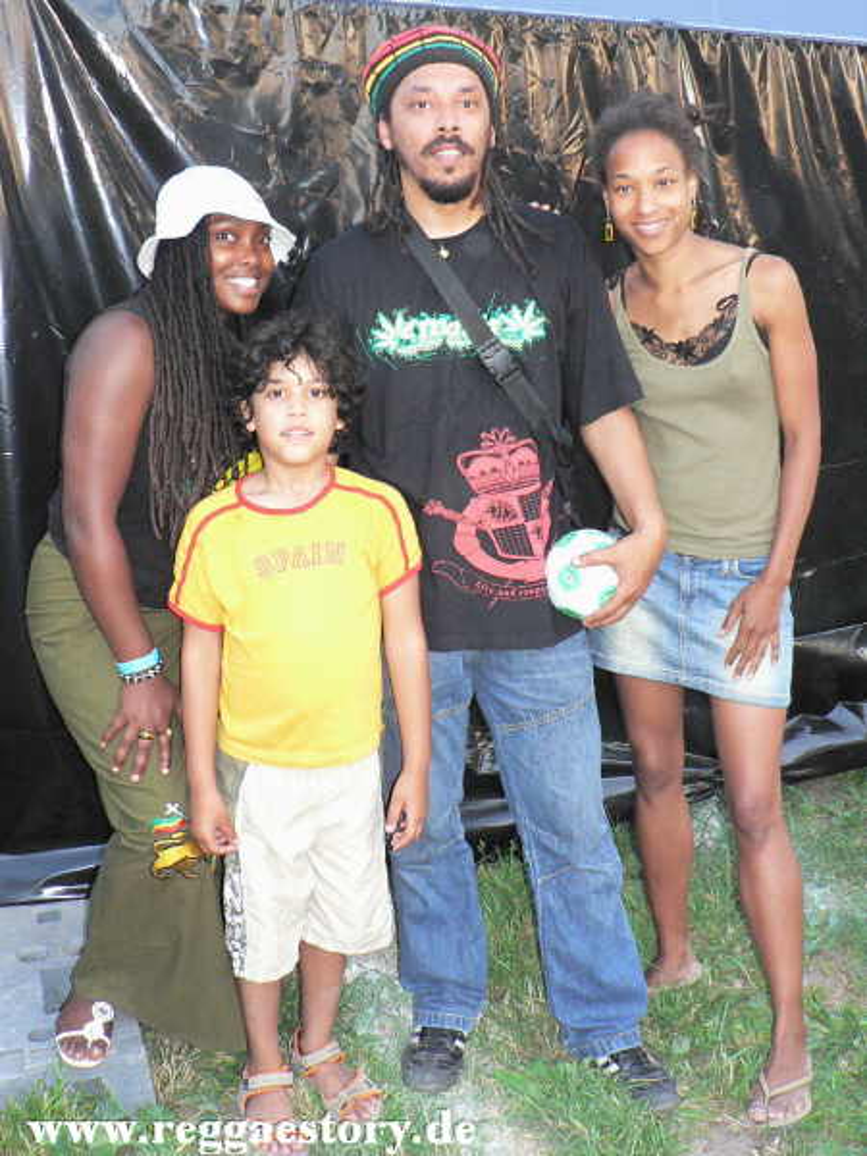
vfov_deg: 52.6
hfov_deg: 40.7
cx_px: 434
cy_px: 578
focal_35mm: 35
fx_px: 1169
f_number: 2.8
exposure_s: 1/60
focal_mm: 6
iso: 400
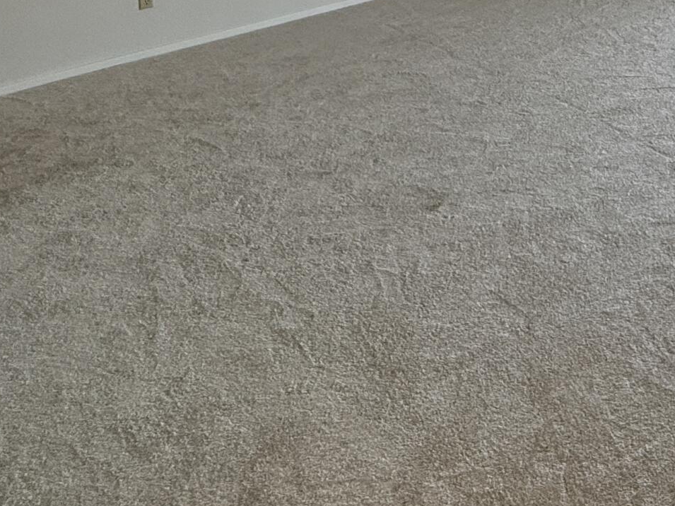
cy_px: -137
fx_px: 858
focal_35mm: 44
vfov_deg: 27.8
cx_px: 609
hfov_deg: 39.8
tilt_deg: -8.5
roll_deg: -0.2
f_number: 2.2
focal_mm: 2.22
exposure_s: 1/120
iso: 125
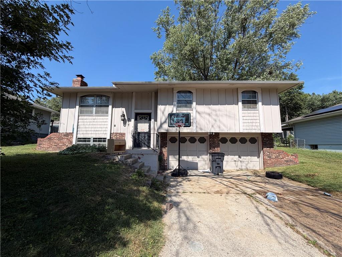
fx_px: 138
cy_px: 128
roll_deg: -0.7
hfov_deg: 102.1
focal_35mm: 14
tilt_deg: +6.6
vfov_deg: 85.7
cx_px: 171
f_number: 2.2
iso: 25
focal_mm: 2.22
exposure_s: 1/770
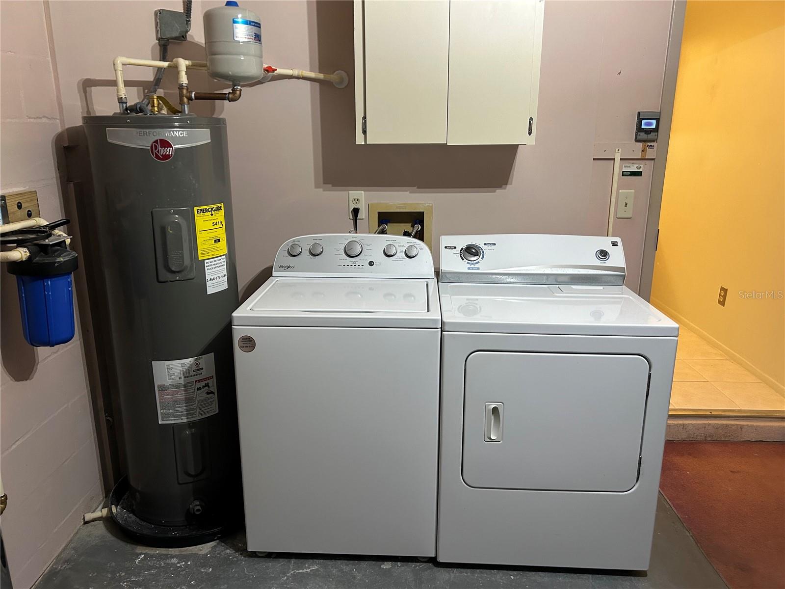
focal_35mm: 26
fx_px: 590
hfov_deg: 67.3
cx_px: 392
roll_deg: +0.2
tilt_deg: -15.6
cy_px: 294
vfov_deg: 53.1
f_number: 1.5
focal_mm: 5.7
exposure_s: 1/60
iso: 250
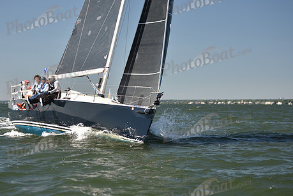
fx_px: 823
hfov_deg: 20.2
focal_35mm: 101
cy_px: 102
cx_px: 129
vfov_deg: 13.6
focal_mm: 80
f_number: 2.8
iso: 250
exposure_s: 1/1250
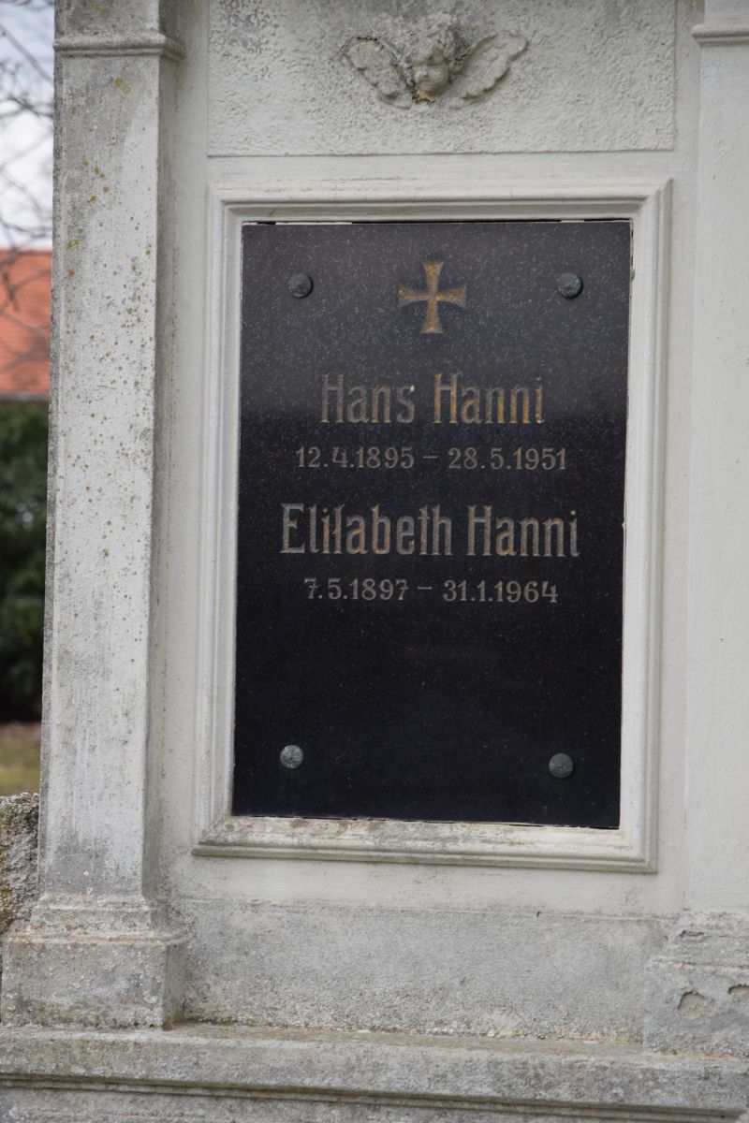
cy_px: 562
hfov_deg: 10.8
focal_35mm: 128
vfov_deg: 16.1
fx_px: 3979
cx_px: 374
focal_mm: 85
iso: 400
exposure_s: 1/200
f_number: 7.1
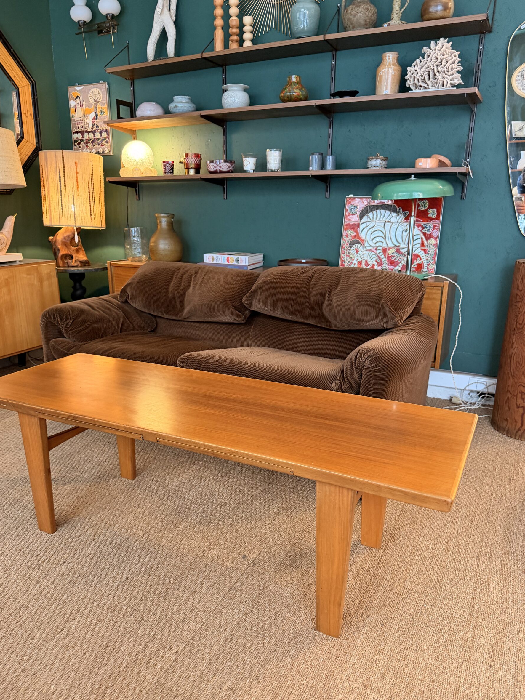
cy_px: 376
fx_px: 526
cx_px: 246
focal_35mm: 26
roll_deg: -0.6
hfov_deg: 53.0
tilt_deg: -16.5
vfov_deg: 67.2
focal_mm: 6.76
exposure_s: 1/50
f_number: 1.78
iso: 400
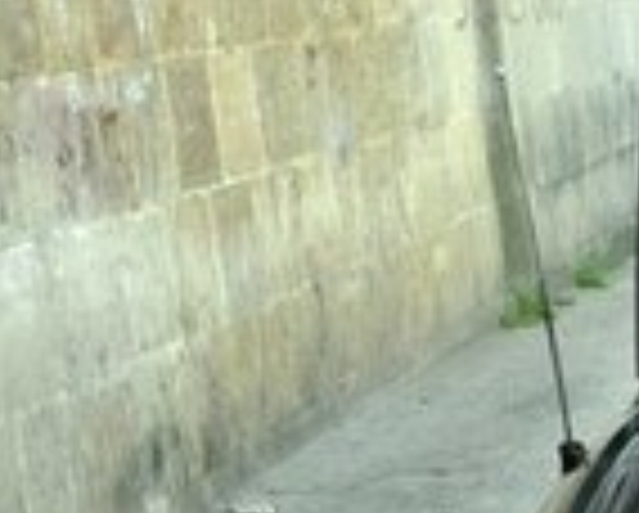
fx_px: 2598
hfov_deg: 12.4
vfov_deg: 11.2
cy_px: 464
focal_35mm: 137
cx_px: 1264
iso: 1600
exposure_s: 1/400
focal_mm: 21
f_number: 5.6
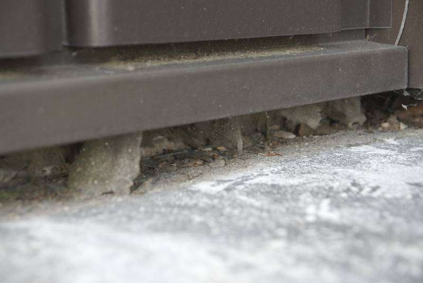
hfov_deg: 27.0
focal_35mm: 75
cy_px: 142
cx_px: 212
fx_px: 883
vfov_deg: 18.2
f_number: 3.5
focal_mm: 50
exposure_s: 1/60
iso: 400
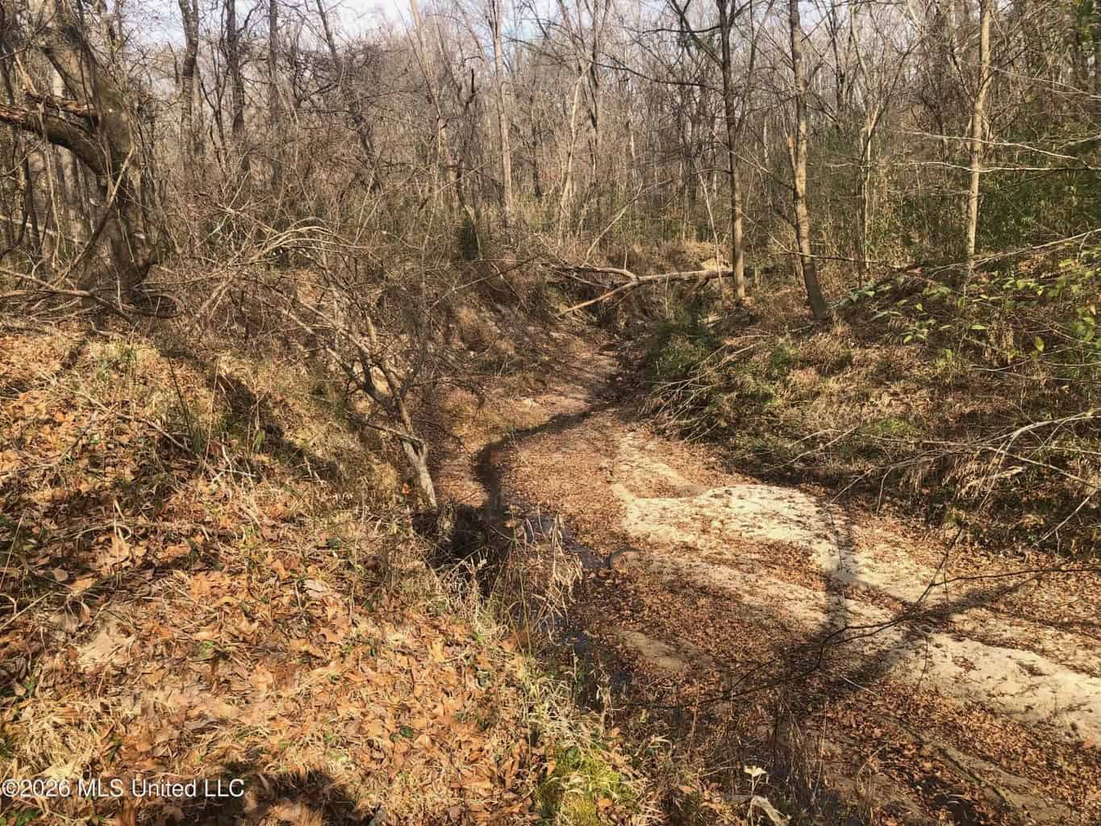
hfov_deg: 63.4
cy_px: 413
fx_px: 891
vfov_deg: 49.8
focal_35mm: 28
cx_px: 550
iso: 20
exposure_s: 1/607
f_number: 1.8
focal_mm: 4
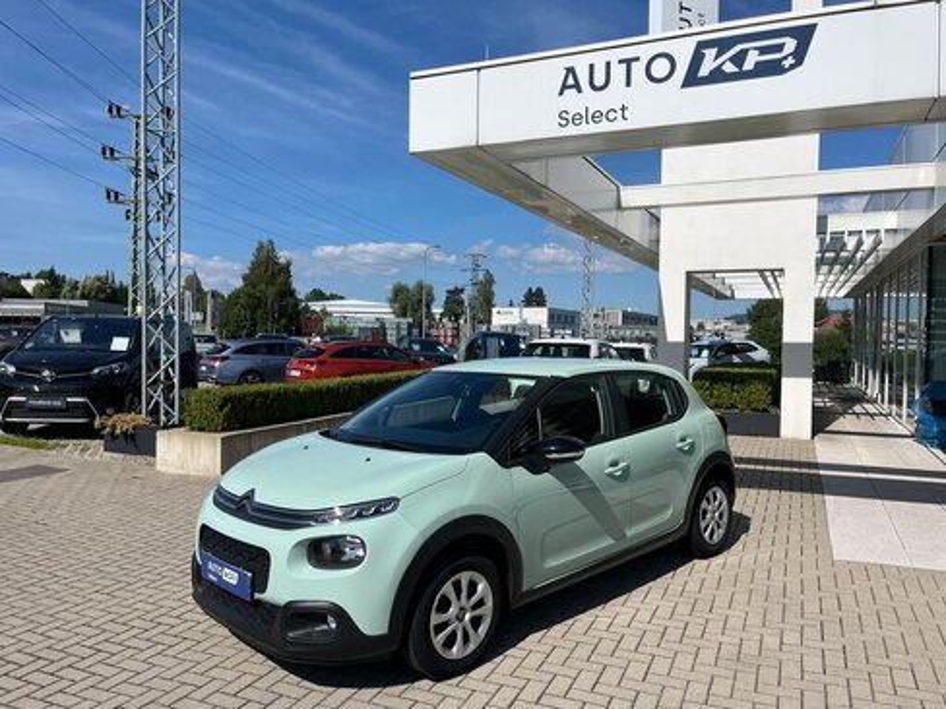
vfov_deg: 53.1
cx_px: 473
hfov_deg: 67.3
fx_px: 711
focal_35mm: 26
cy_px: 354
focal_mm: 5.1
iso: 50
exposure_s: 1/6897
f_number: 1.6
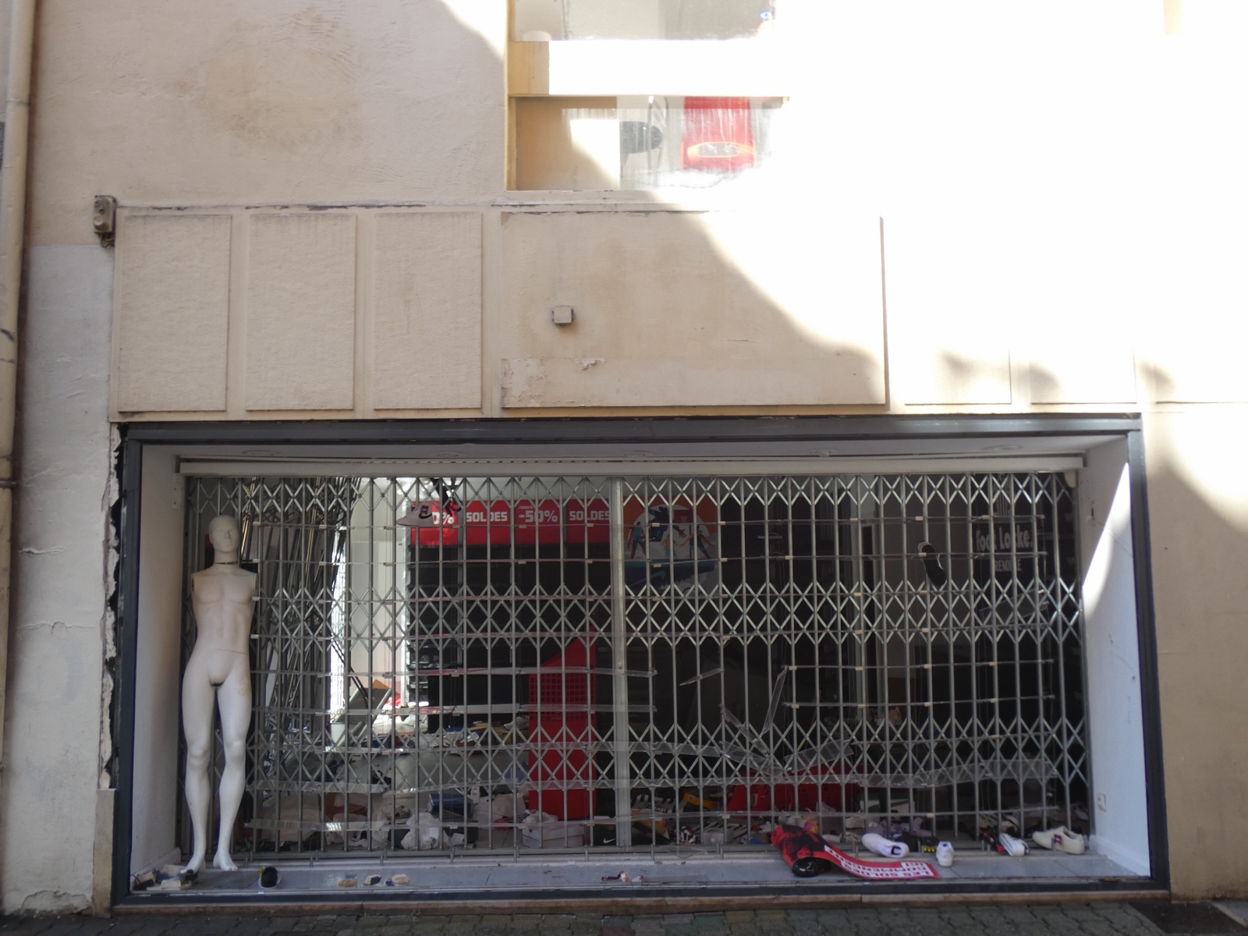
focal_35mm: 31
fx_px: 1118
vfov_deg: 45.4
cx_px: 624
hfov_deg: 58.4
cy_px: 468
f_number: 3.3
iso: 80
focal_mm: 5.5
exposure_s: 1/100
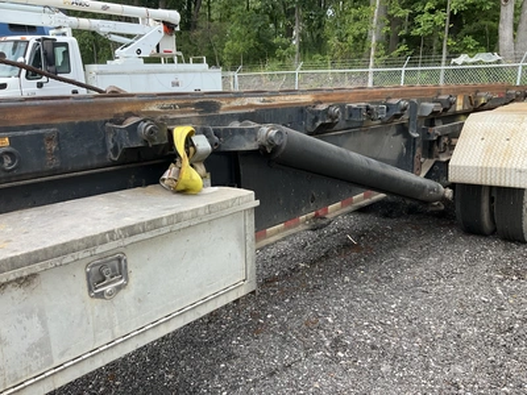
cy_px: 198
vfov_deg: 48.2
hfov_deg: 61.7
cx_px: 264
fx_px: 442
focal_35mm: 29
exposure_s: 1/391
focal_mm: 3
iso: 25
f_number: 1.8
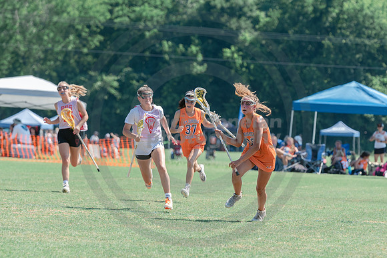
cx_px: 226
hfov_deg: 7.3
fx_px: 3037
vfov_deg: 4.9
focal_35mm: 282
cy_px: 150
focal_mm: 185
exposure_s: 1/1250
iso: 400
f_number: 4.5
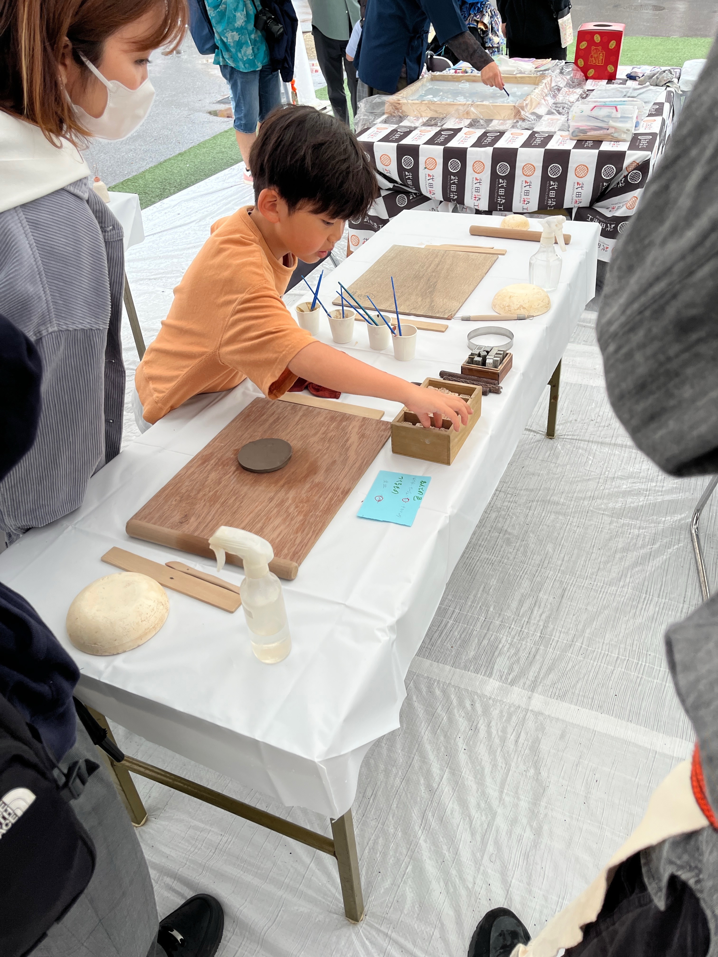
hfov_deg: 53.1
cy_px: 478
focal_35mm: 26
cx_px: 359
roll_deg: +3.4
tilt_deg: -39.1
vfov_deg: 67.3
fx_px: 719
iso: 40
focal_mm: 5.1
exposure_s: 1/175
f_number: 1.6
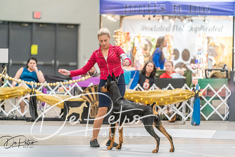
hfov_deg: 10.3
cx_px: 118
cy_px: 78
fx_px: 1306
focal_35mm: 200
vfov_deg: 6.9
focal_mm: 200
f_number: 2.8
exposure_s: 1/250
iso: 6400
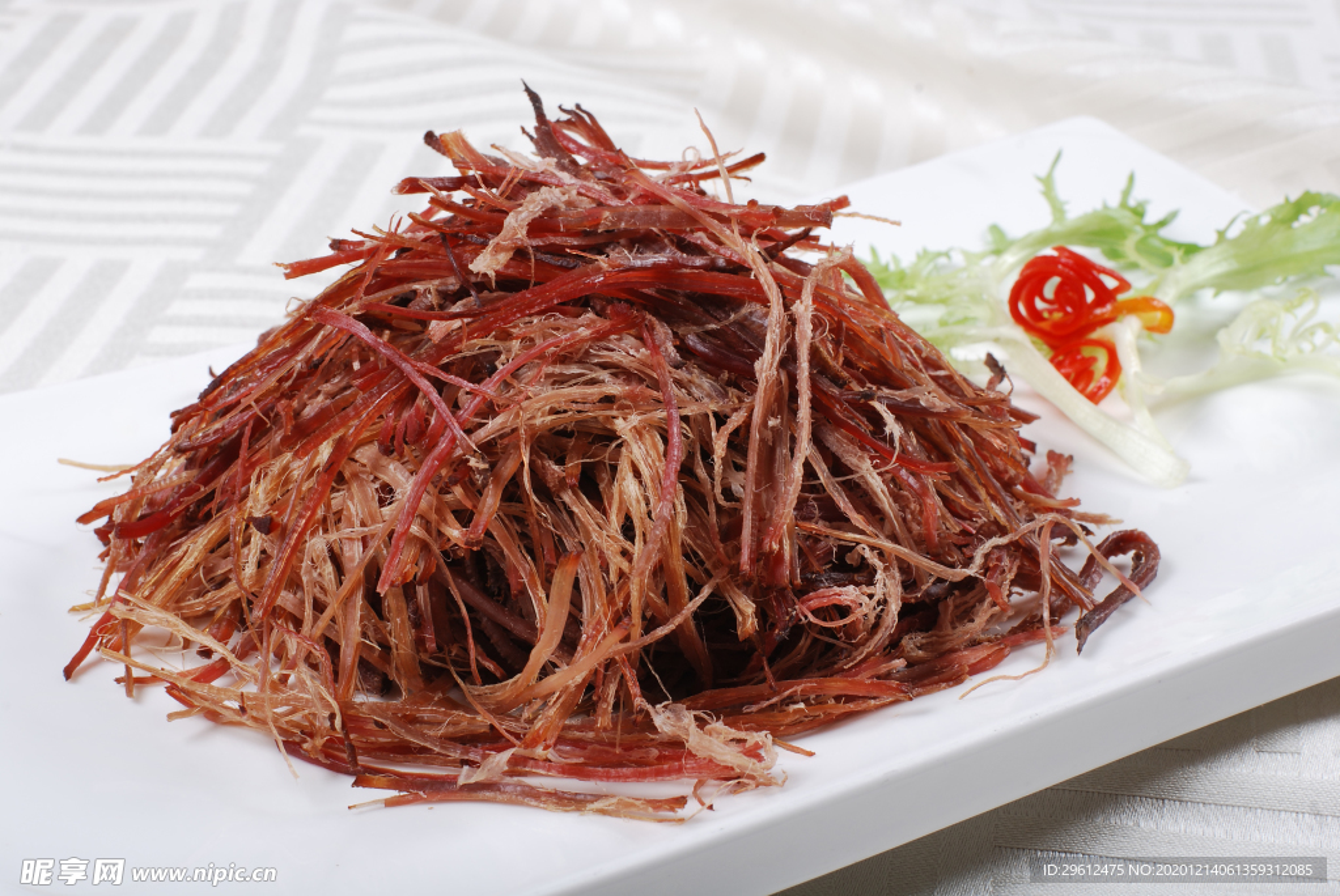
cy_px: 448
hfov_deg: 27.0
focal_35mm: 75
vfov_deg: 18.2
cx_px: 670
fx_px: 2794
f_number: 14
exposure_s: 1/160
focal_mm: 50
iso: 100
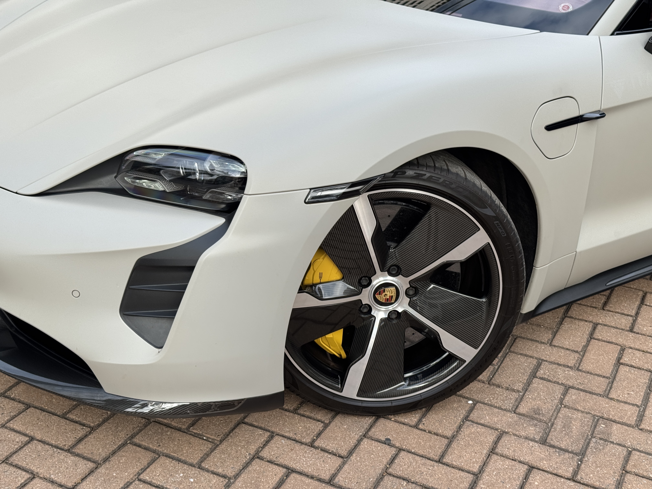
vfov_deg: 30.3
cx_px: 326
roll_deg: -1.8
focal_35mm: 48
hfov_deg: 39.7
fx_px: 904
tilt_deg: -24.7
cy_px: 244
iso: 64
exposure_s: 1/522
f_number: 1.78
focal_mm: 6.76
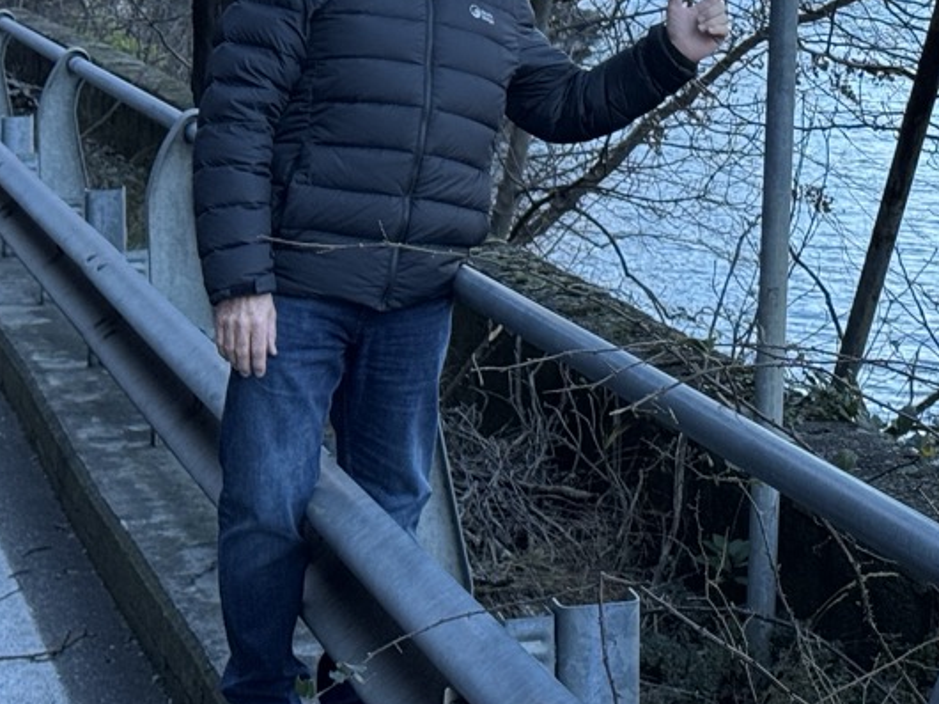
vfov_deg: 12.5
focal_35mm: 116
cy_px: -82
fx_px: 3145
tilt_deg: -2.8
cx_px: 866
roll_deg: -0.4
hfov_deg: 16.7
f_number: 1.78
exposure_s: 1/685
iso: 64
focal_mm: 6.76
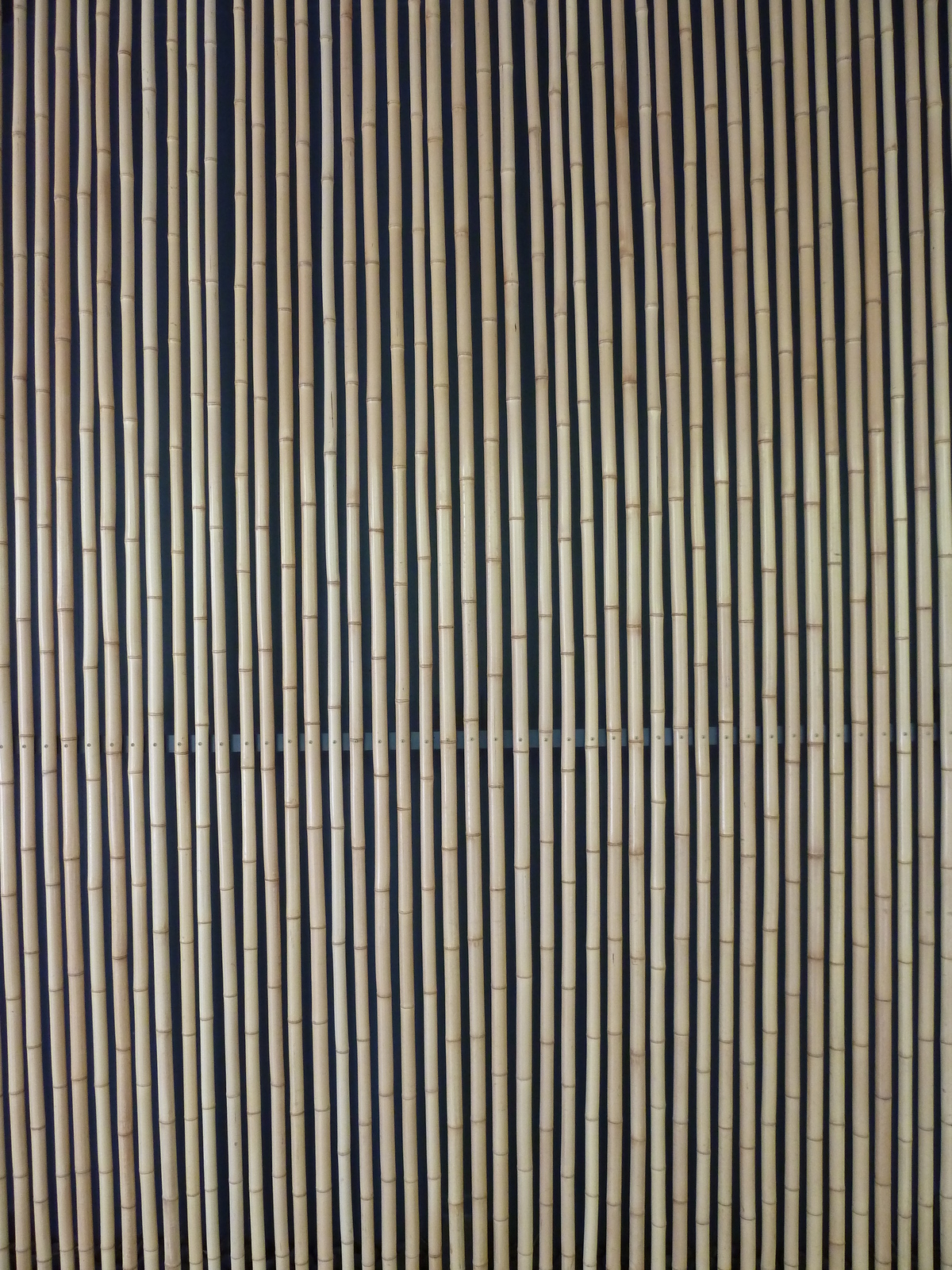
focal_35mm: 25
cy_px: 635
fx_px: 917
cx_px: 476
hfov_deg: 54.9
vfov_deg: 69.4
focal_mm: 4.1
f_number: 3.3
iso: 250
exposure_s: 1/30
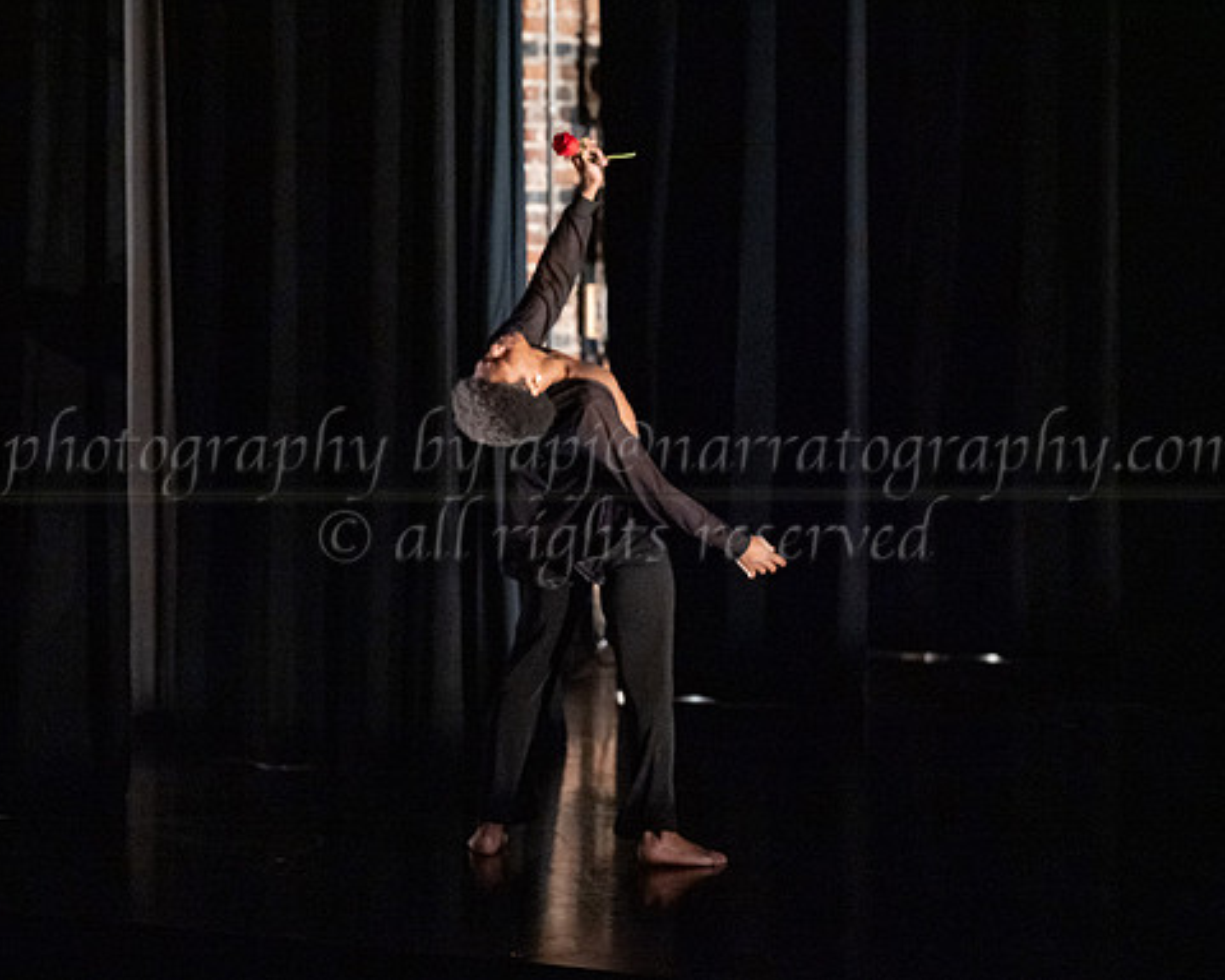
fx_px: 4604
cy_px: 504
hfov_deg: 15.1
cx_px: 509
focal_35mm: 127
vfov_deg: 12.1
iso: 5000
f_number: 2.8
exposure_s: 1/500
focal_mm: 100
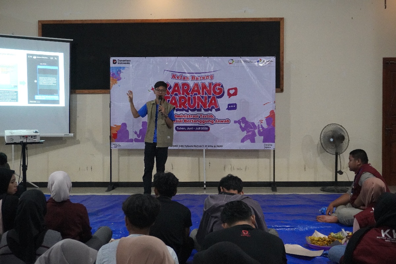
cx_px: 198
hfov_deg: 46.4
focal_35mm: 42
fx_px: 462
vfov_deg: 31.9
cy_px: 132
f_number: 4.5
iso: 6400
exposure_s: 1/125
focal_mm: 28
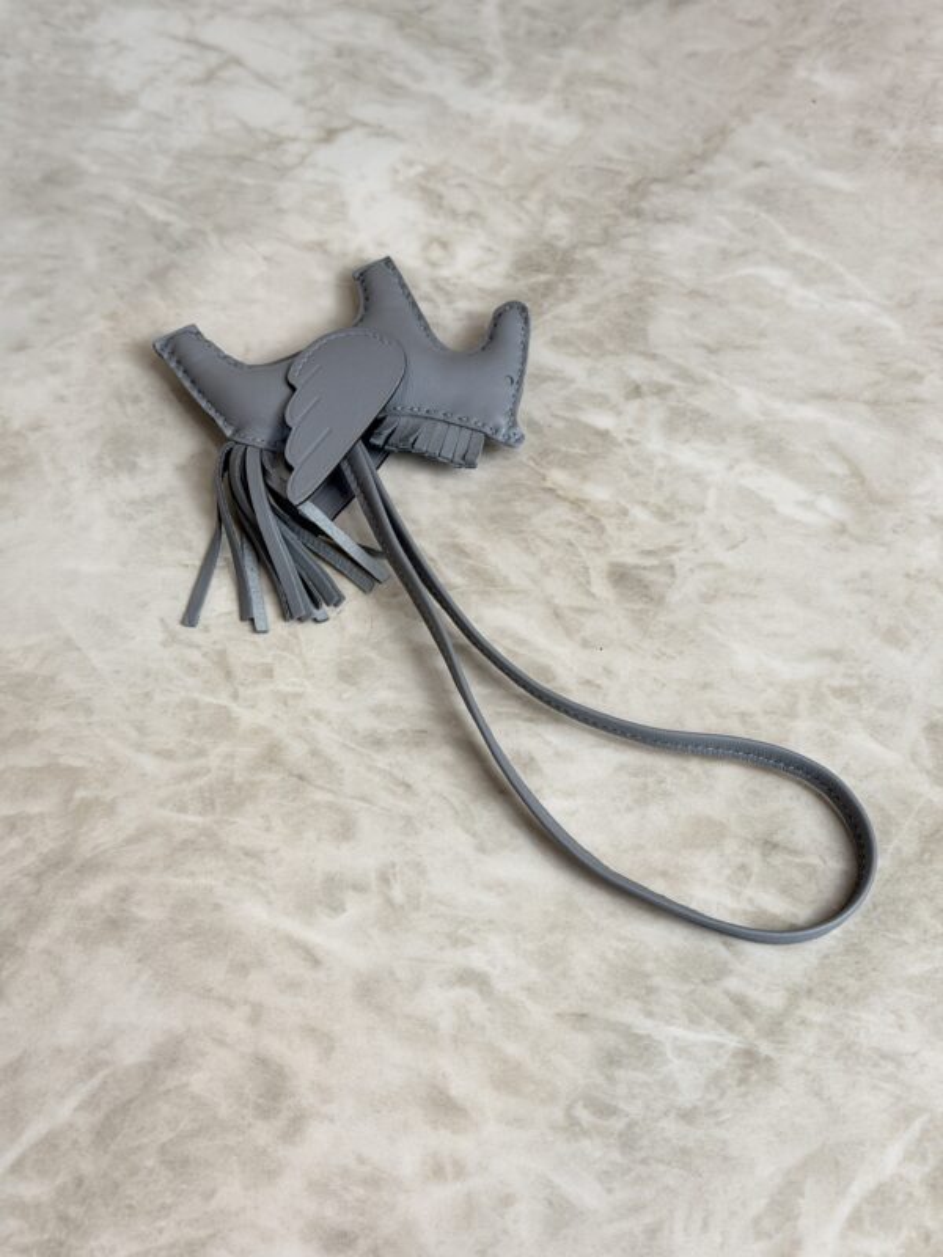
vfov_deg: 39.7
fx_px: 1743
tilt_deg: -56.4
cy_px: 628
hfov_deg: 30.3
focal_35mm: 48
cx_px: 472
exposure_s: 1/120
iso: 50
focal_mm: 6.76
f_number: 1.78
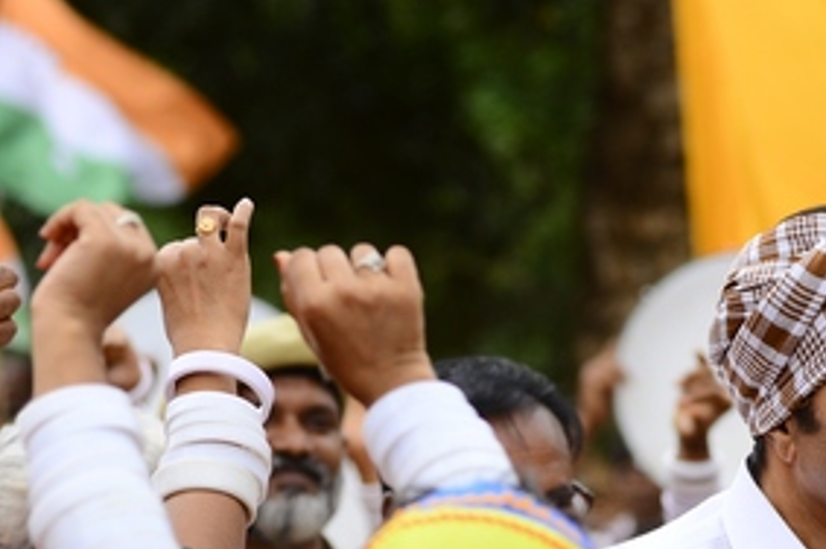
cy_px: 667
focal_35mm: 297
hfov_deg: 6.9
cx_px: 791
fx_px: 6807
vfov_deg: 4.6
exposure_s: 1/250
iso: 250
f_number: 3.5
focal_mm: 105
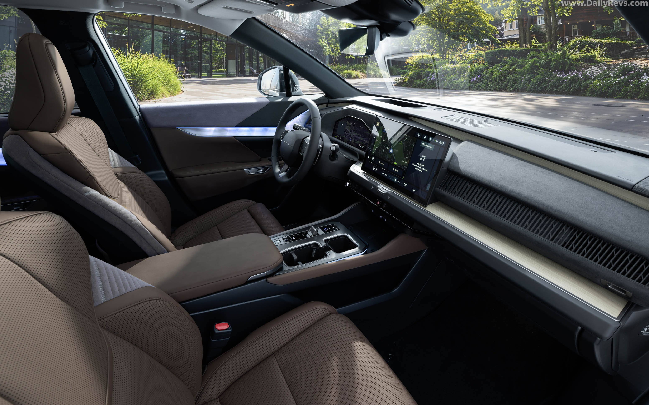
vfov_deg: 67.8
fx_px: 301
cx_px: 312
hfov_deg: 94.3
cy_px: 222
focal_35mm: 17
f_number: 10
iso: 160
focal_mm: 16
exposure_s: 30
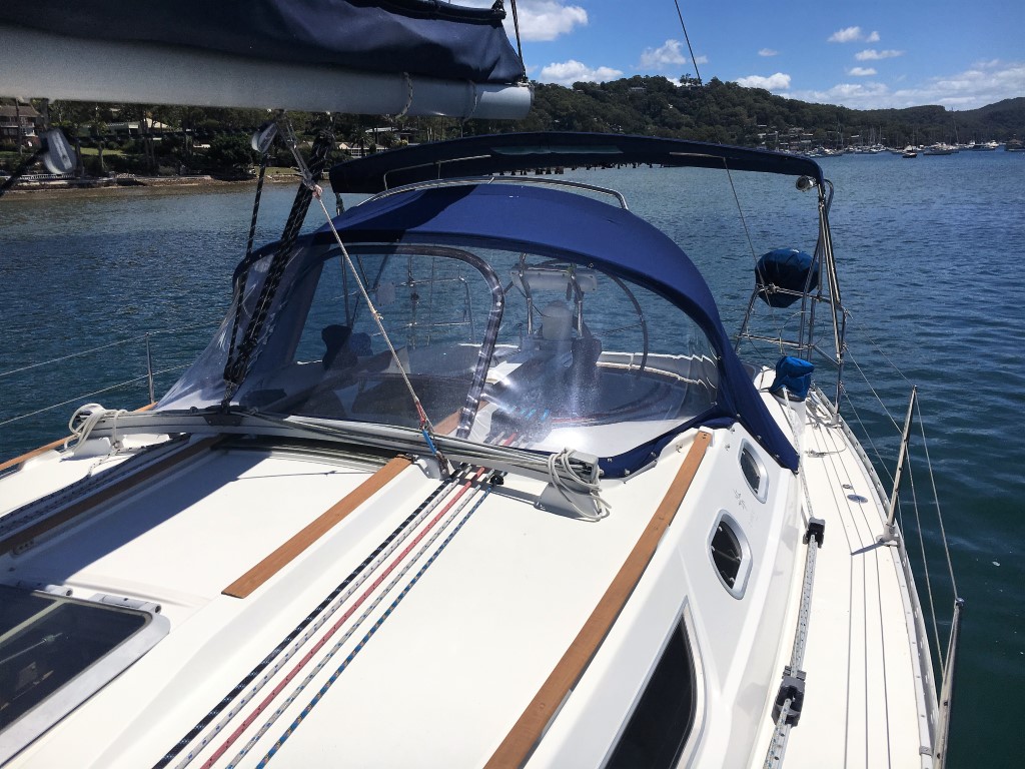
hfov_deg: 61.7
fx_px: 859
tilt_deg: -13.1
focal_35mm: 29
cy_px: 384
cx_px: 512
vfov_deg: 48.2
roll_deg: +2.7
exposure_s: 1/6410
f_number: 2.2
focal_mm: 4.15
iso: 25
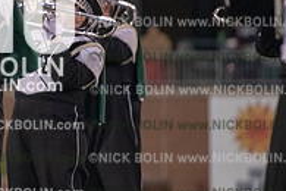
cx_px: -29
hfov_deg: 3.5
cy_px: 23
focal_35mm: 596
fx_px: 4735
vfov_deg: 2.3
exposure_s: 1/1250
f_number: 3.2
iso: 5000
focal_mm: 200
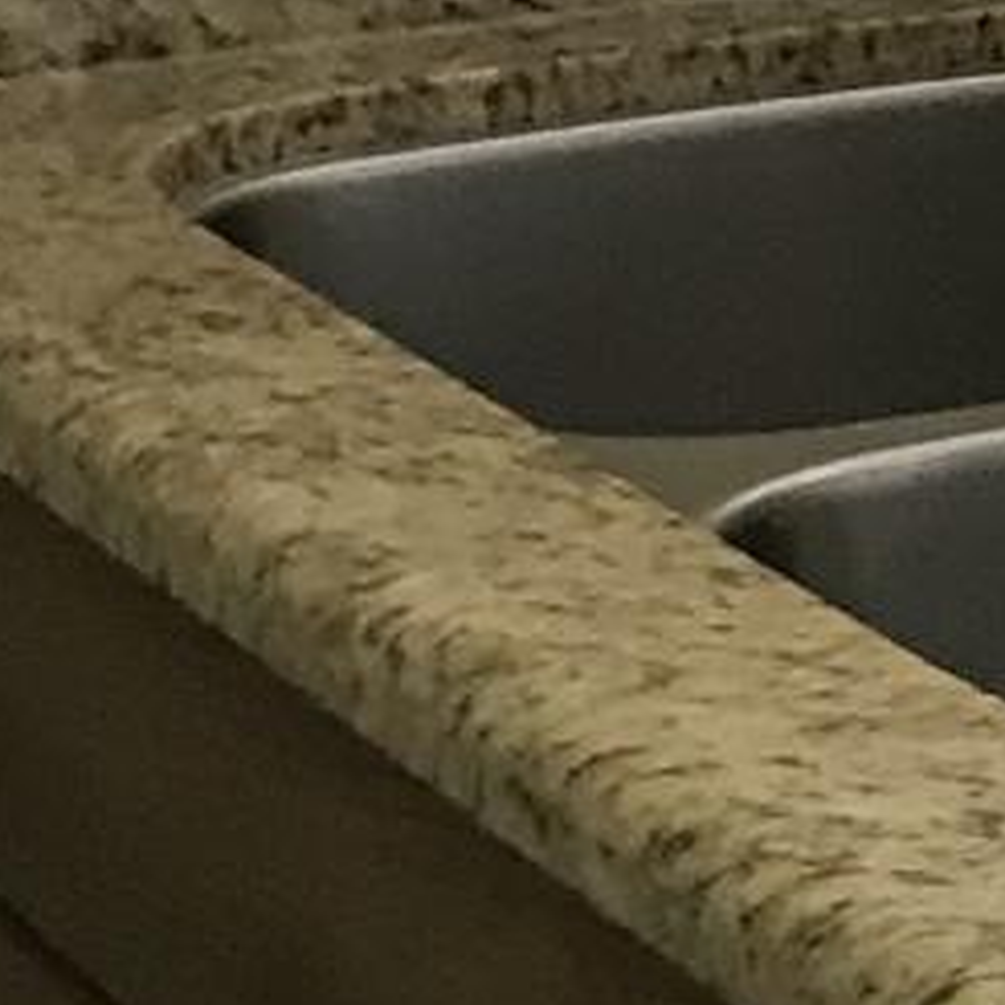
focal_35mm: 201
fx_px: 6602
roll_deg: +0.7
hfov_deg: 7.8
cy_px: 372
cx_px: 2778
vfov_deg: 8.7
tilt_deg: -13.5
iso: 40
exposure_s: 1/20
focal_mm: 3.99
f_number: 1.8
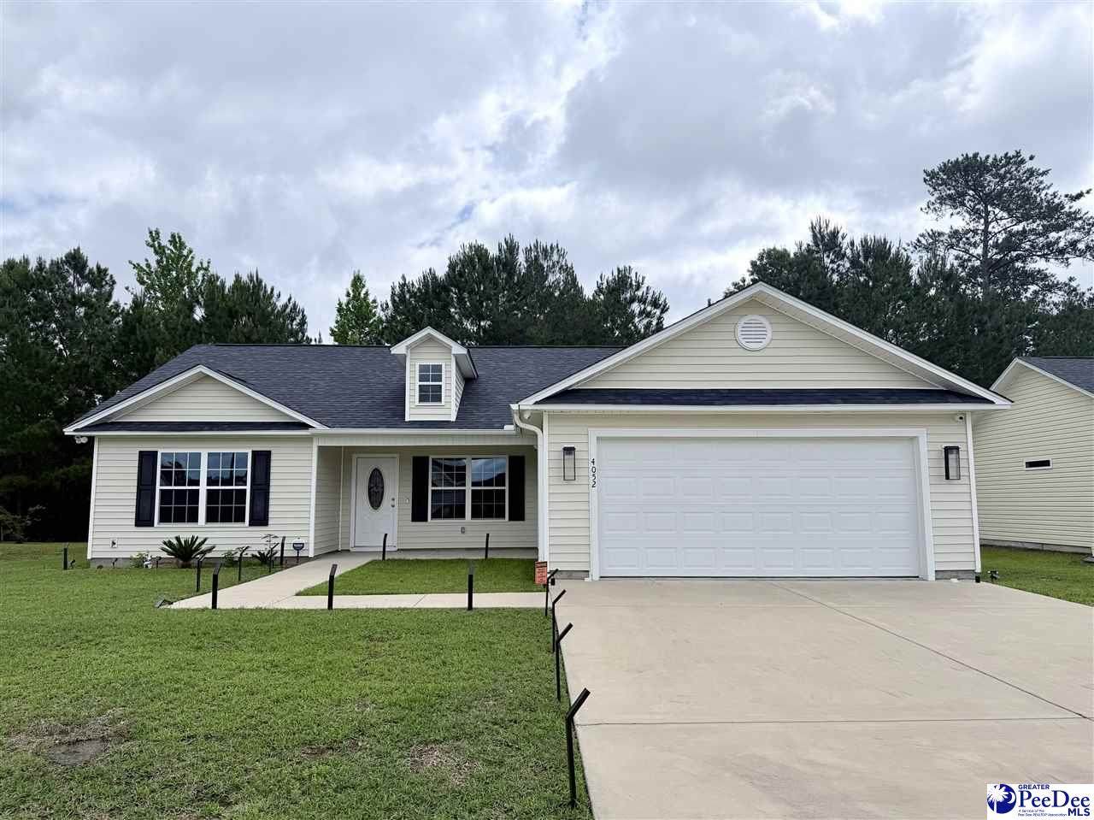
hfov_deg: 71.6
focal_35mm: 24
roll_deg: +0.6
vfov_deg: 56.8
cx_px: 547
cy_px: 410
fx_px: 758
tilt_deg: +6.2
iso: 80
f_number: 1.78
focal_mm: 6.76
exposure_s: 1/10309
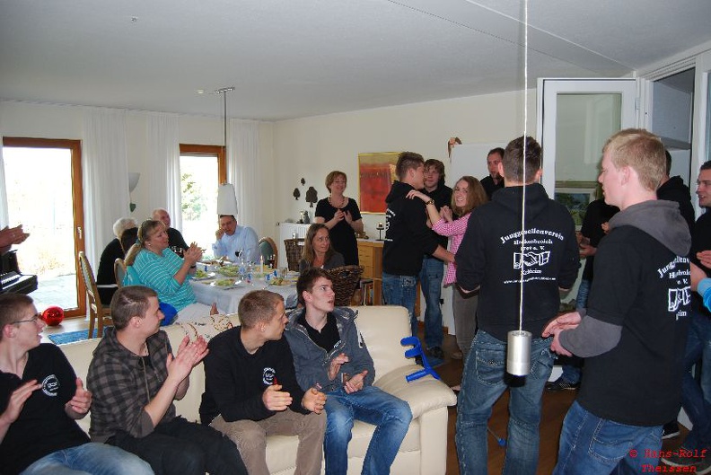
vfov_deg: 48.0
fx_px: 534
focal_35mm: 27
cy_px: 238
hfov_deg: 67.4
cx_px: 356
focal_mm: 18
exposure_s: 1/60
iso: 200
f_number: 3.5
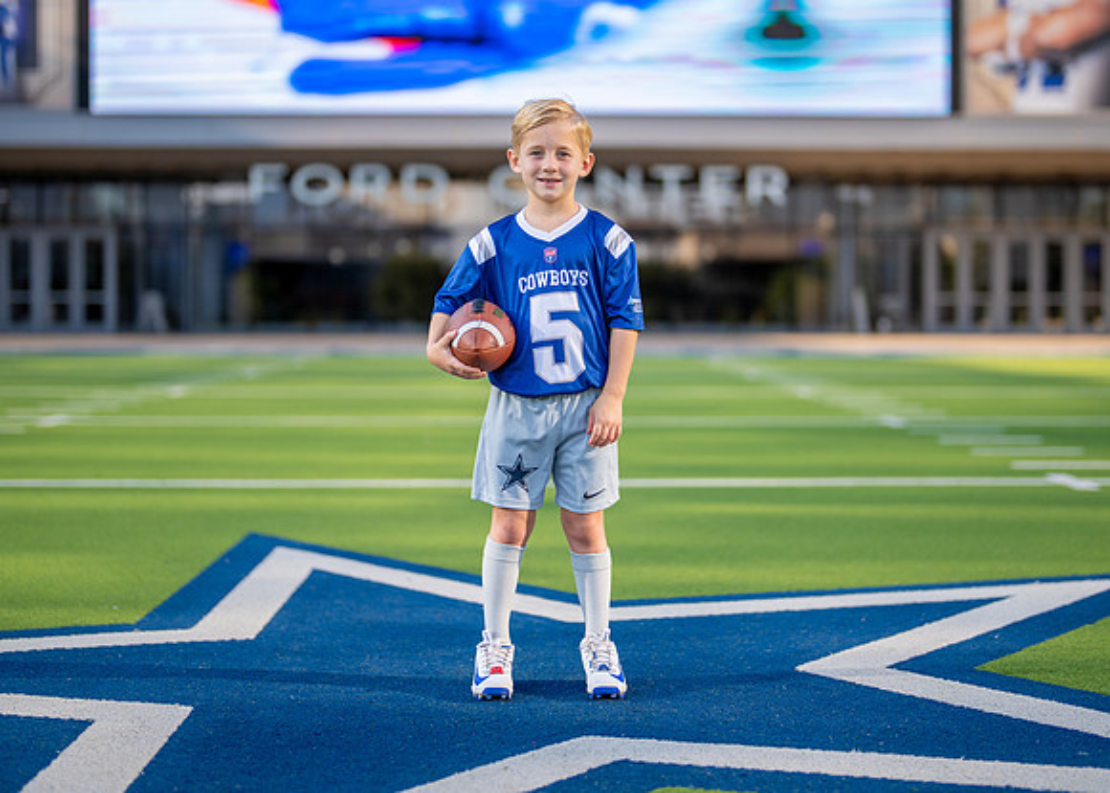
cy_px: 352
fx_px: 2008
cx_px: 573
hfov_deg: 30.9
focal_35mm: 64
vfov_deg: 22.3
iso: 125
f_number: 1.2
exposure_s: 1/5000
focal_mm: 50
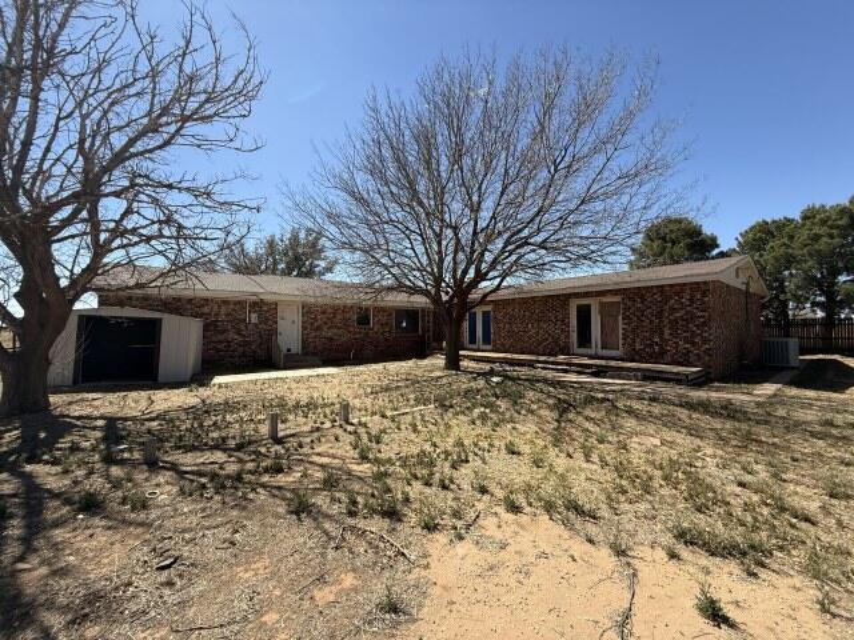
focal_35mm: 14
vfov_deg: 85.7
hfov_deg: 102.1
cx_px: 427
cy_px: 320
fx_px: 345
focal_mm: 2.22
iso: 50
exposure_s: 1/1259
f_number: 2.2
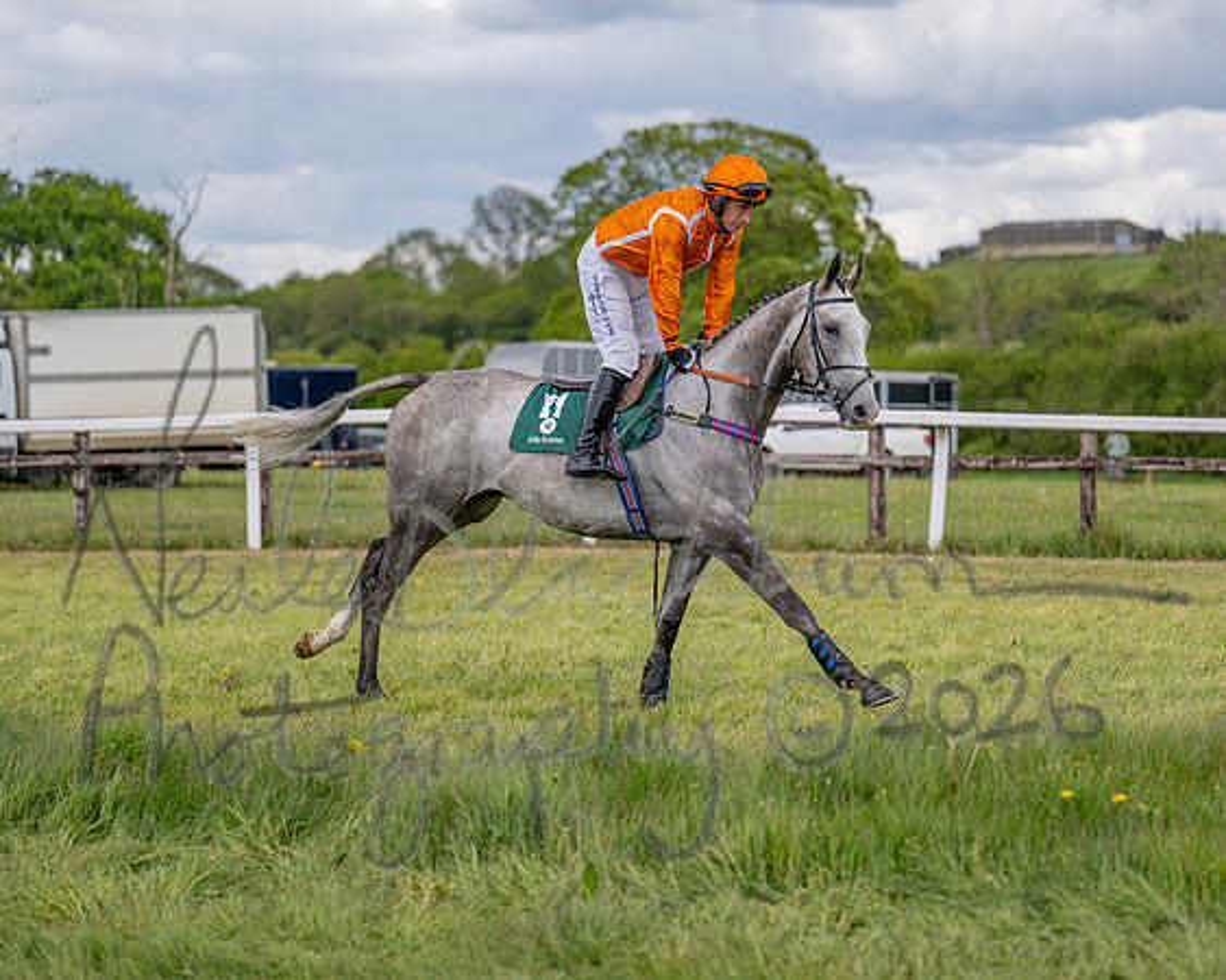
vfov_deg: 13.5
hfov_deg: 16.9
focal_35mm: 114
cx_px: 613
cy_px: 490
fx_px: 4126
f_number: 2.8
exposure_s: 1/2000
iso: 200
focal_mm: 101
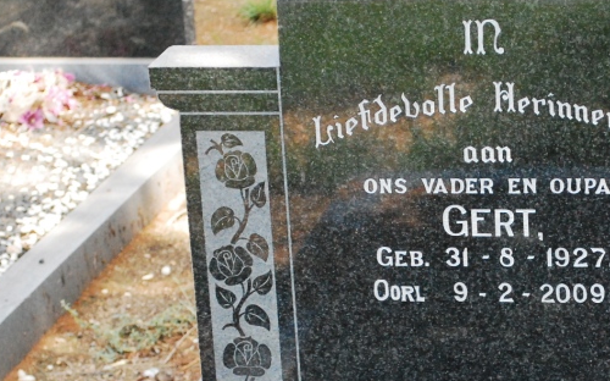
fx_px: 2293
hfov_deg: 15.1
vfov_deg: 9.5
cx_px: 492
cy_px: 280
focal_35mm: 138
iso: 1600
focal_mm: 44
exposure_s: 1/1000
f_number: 5.3
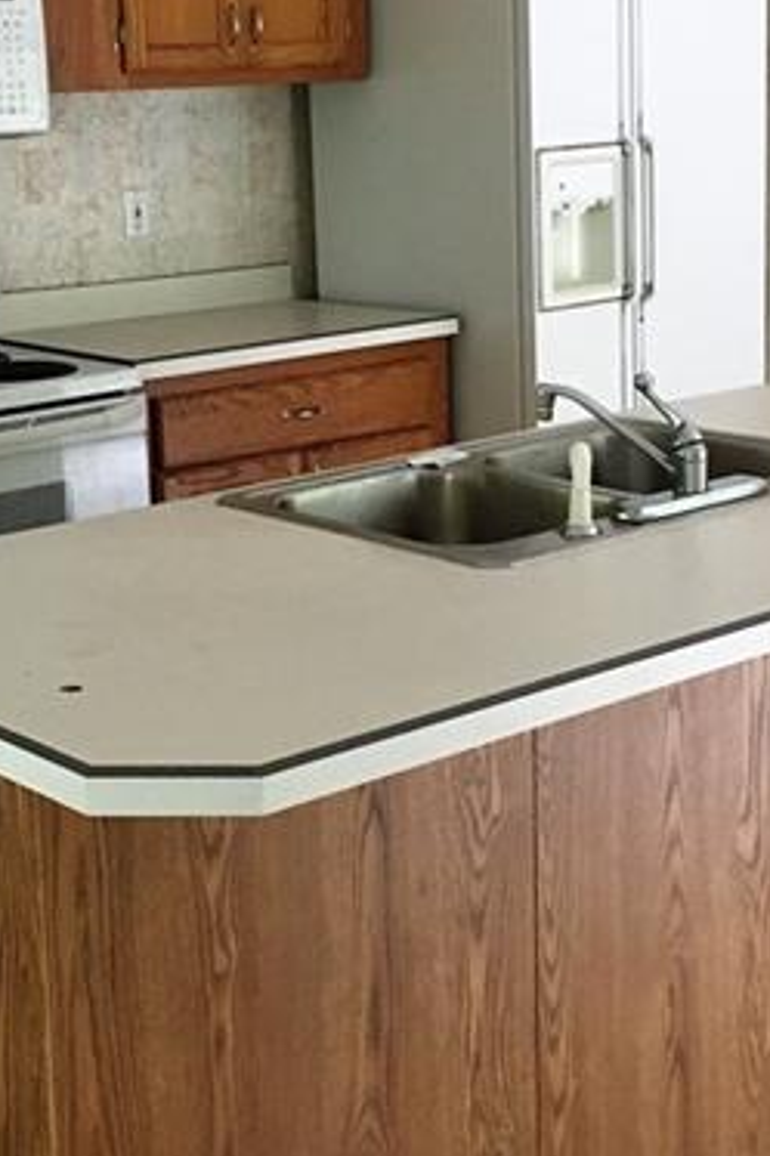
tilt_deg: -12.8
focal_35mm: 62
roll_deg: +2.3
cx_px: 312
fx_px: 1991
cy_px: 488
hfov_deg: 21.9
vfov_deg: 32.3
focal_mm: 4.15
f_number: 2.2
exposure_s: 1/15
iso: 200
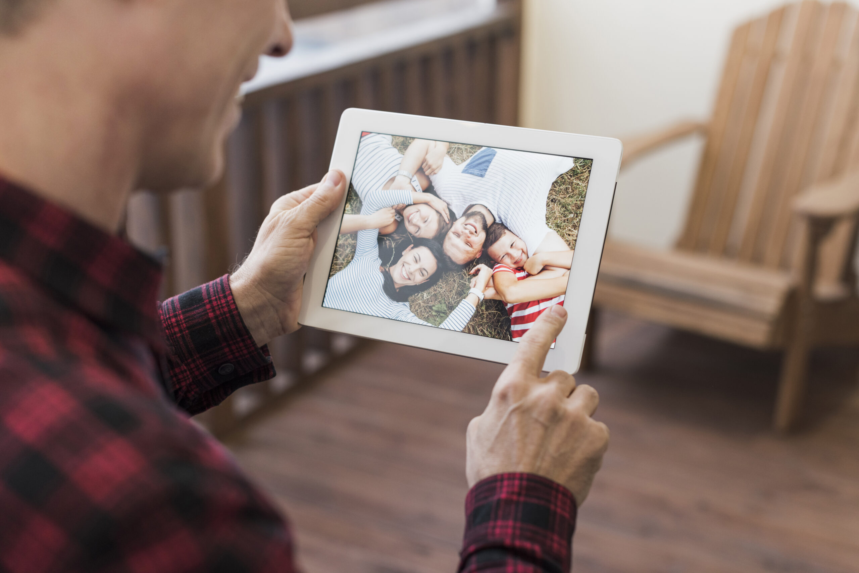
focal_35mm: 50
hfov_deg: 39.6
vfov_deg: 27.0
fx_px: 1193
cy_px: 286
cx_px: 430
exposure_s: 1/160
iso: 400
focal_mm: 50
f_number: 2.8
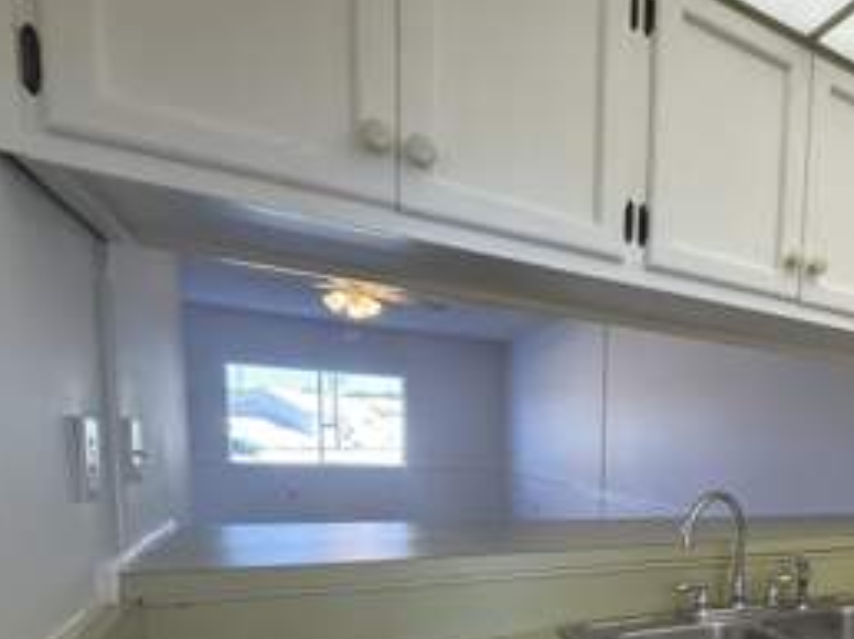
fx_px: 641
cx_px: 778
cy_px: 515
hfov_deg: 57.3
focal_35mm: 26
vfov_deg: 49.7
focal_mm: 2.22
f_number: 2.2
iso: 200
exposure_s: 1/120
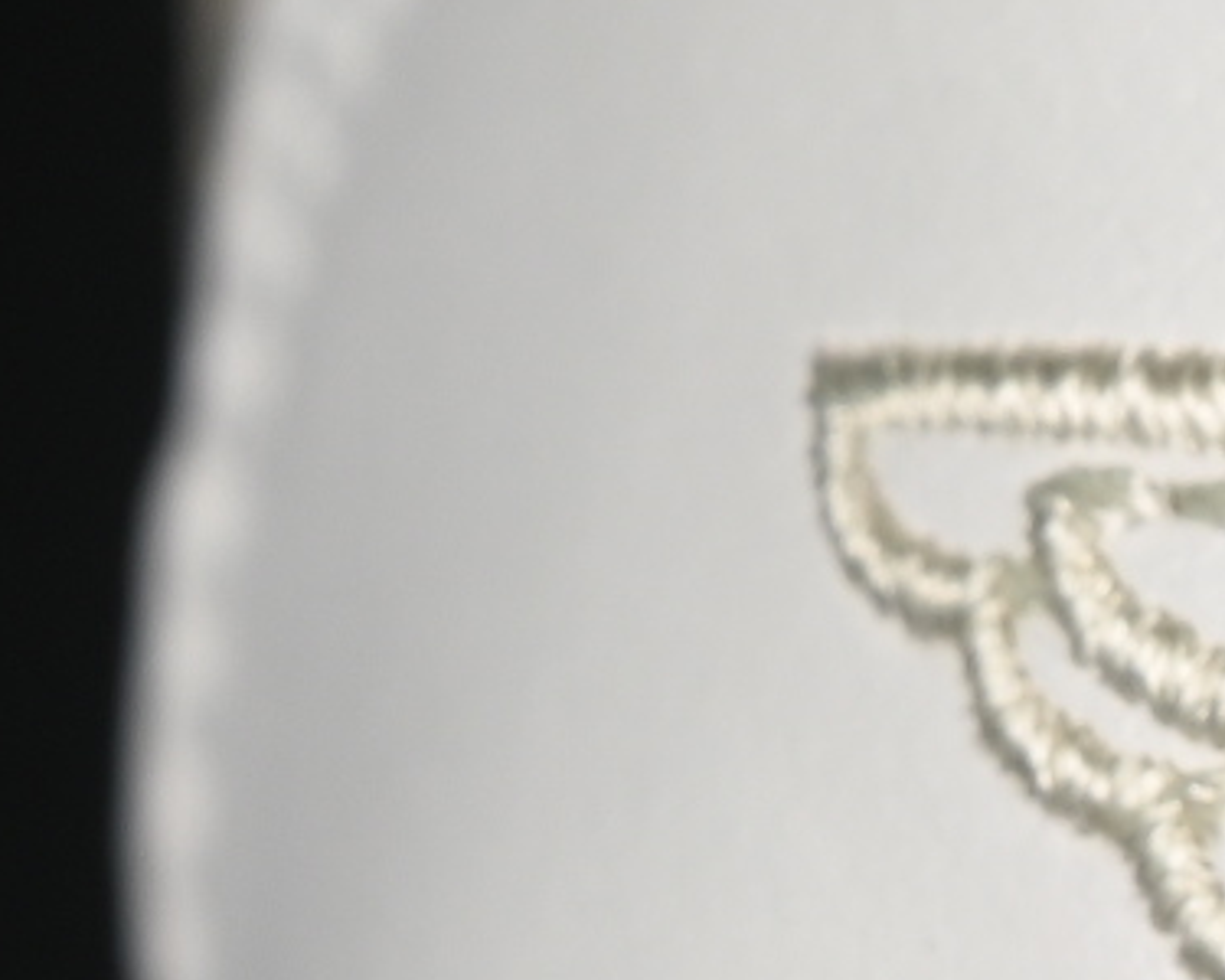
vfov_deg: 3.0
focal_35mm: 522
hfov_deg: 3.7
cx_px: 2342
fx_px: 18925
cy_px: 98
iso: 160
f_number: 7.1
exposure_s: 1/80
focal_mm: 50
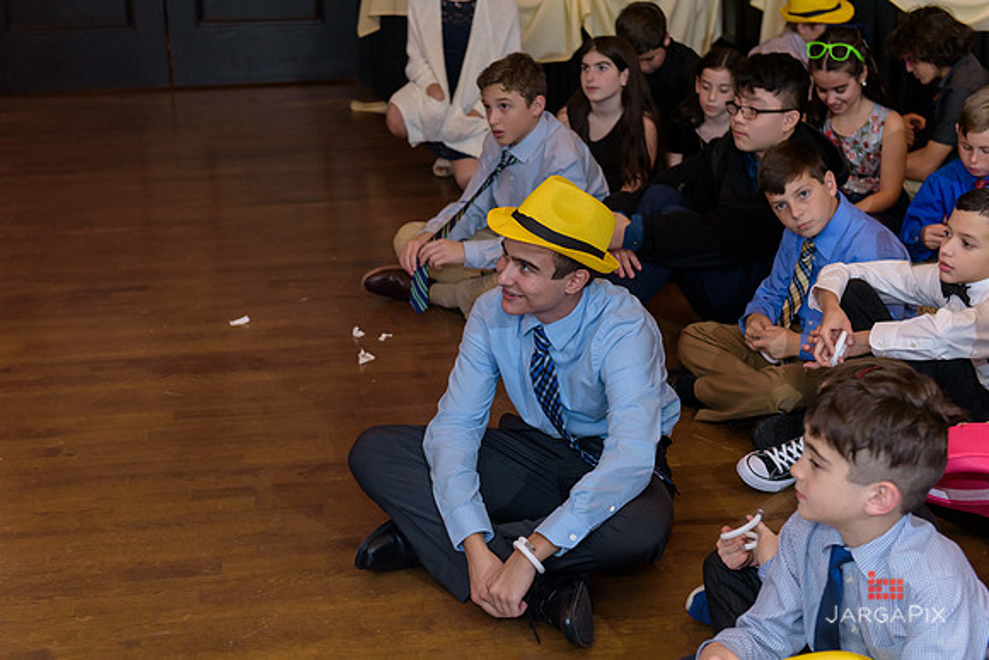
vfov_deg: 24.2
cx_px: 494
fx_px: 1539
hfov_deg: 35.6
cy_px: 330
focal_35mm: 56
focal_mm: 56
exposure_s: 1/125
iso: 1600
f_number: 3.2
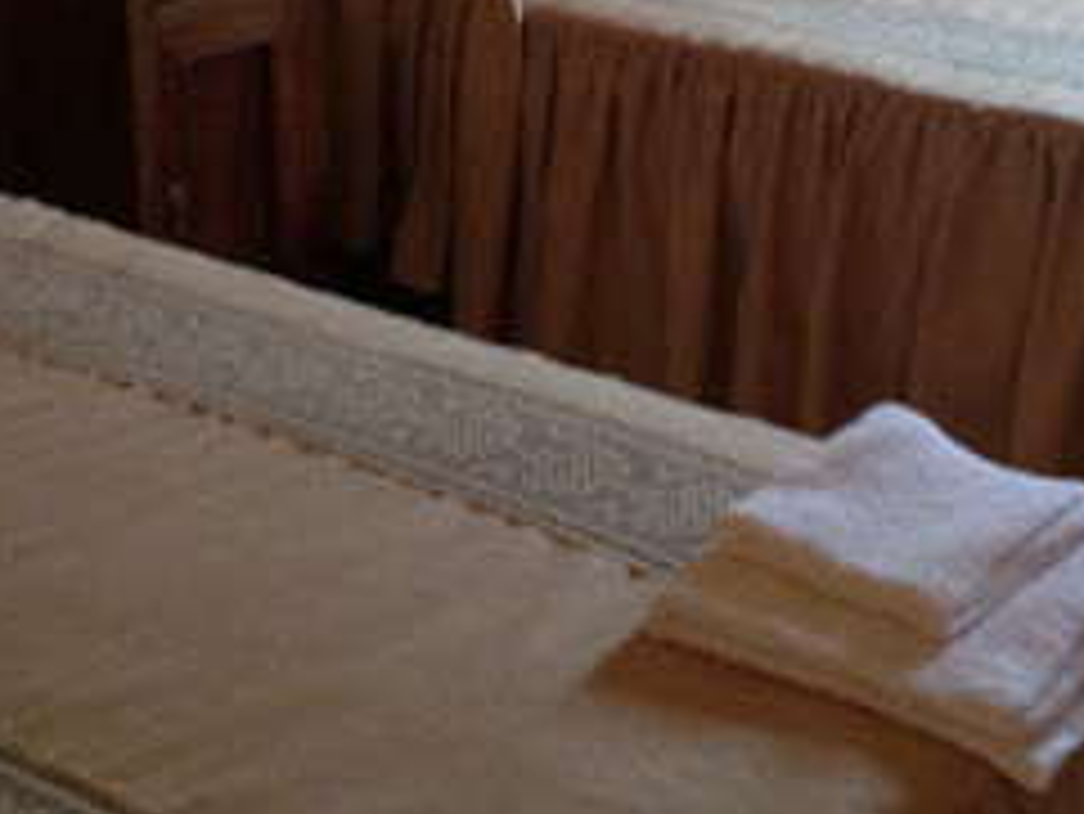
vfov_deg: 15.0
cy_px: -207
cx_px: 587
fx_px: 2976
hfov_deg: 20.6
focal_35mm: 95
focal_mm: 4.28
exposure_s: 1/20
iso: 200
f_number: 2.4
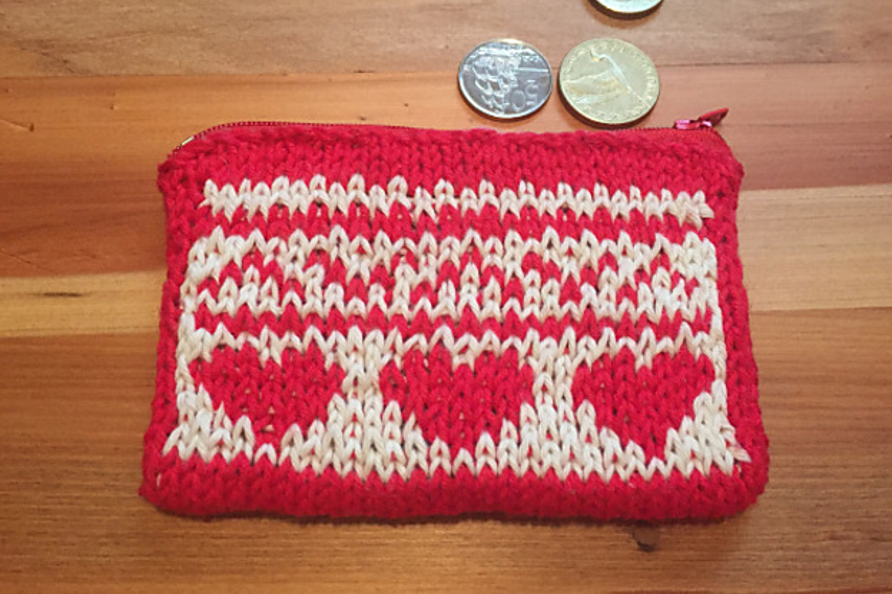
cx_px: 452
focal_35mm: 31
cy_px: 262
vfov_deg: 42.2
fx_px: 768
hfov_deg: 60.3
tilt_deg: -68.2
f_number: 2.2
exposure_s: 1/25
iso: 250
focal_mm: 4.15
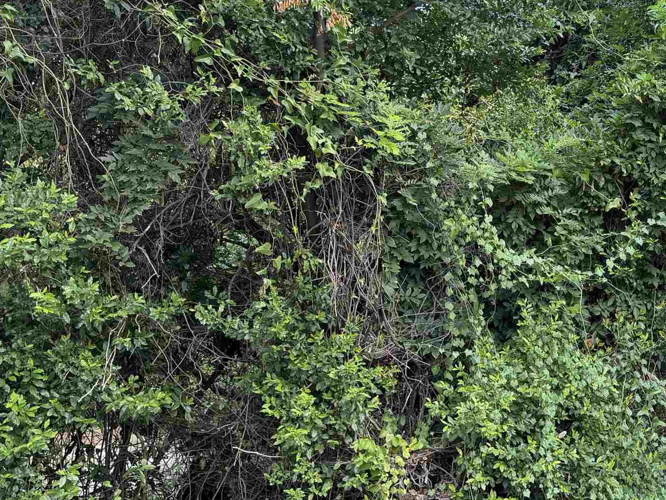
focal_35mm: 54
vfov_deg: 27.0
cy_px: 190
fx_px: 1039
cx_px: 611
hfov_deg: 33.5
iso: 80
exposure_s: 1/204
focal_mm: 6.76
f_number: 1.78
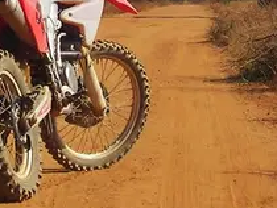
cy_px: -75
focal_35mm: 217
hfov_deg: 9.1
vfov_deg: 6.8
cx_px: 36
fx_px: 1738
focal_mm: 6.3
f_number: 6.4
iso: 75
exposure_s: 1/326
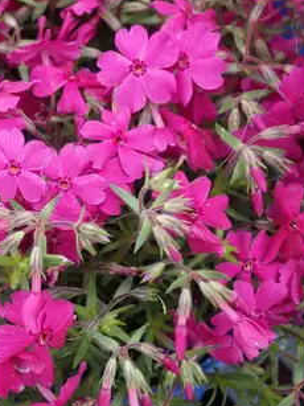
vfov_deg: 27.0
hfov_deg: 20.1
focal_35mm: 72
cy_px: 172
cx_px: 46
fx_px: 844
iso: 100
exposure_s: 1/100
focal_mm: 8.41
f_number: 3.1
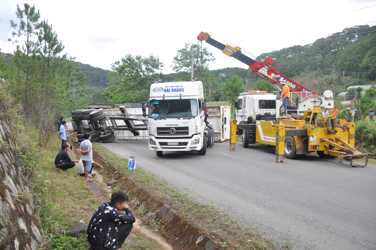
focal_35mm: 30
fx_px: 313
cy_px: 125
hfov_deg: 62.0
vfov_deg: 43.5
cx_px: 188
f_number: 3.5
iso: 200
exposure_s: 1/350
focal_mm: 20
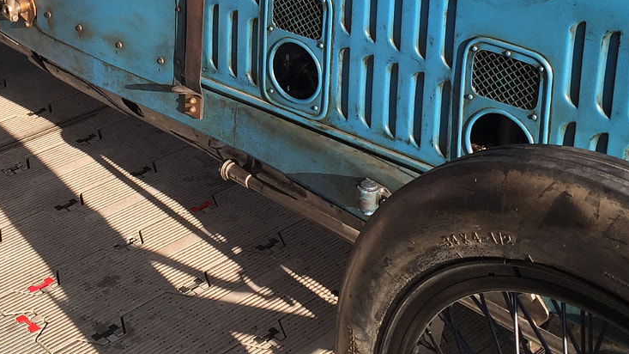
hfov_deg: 30.5
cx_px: 243
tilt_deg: -20.0
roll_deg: +1.3
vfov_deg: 16.8
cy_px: -58
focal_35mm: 69
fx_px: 1151
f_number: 2.2
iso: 32
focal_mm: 4.15
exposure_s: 1/746
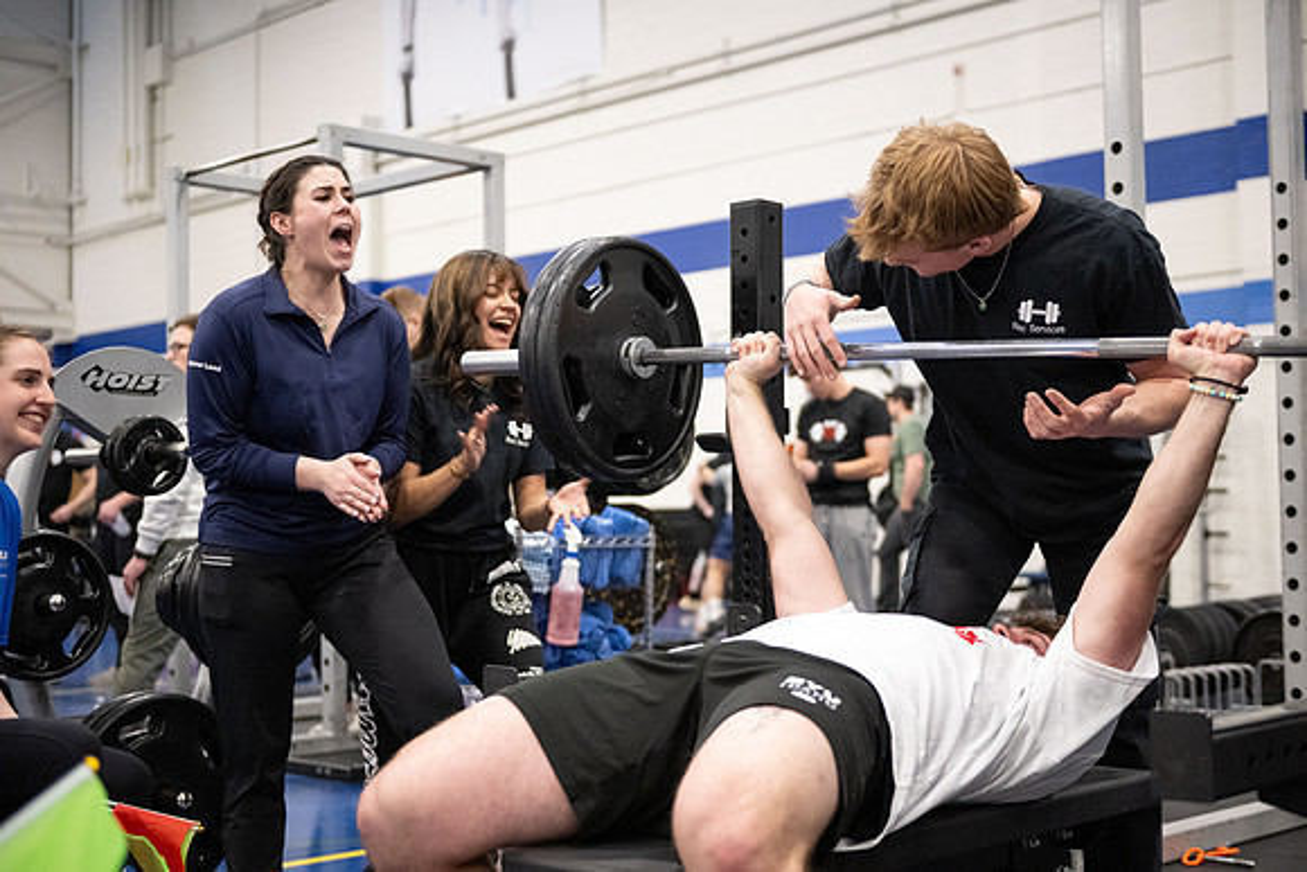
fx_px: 1743
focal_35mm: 48
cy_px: 436
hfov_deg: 41.1
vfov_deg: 28.1
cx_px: 654
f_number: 2.8
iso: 6400
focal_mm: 48
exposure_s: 1/250
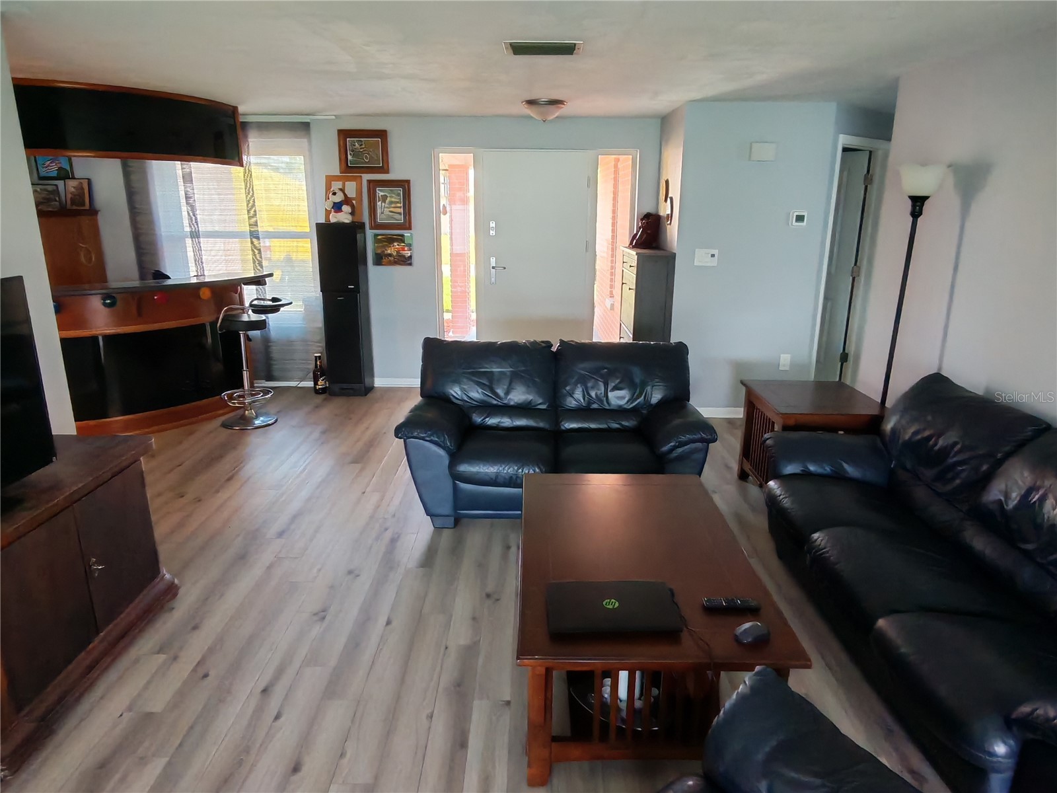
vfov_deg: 58.9
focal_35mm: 23
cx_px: 528
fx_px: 702
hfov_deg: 73.9
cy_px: 396
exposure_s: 1/20
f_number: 2.2
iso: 250
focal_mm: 1.96
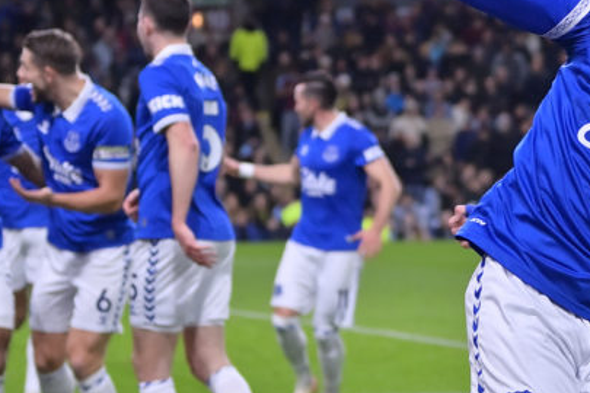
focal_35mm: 177
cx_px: 530
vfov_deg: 7.7
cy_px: 68
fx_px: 2901
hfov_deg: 11.5
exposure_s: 1/1250
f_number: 2.8
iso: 1000
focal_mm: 70
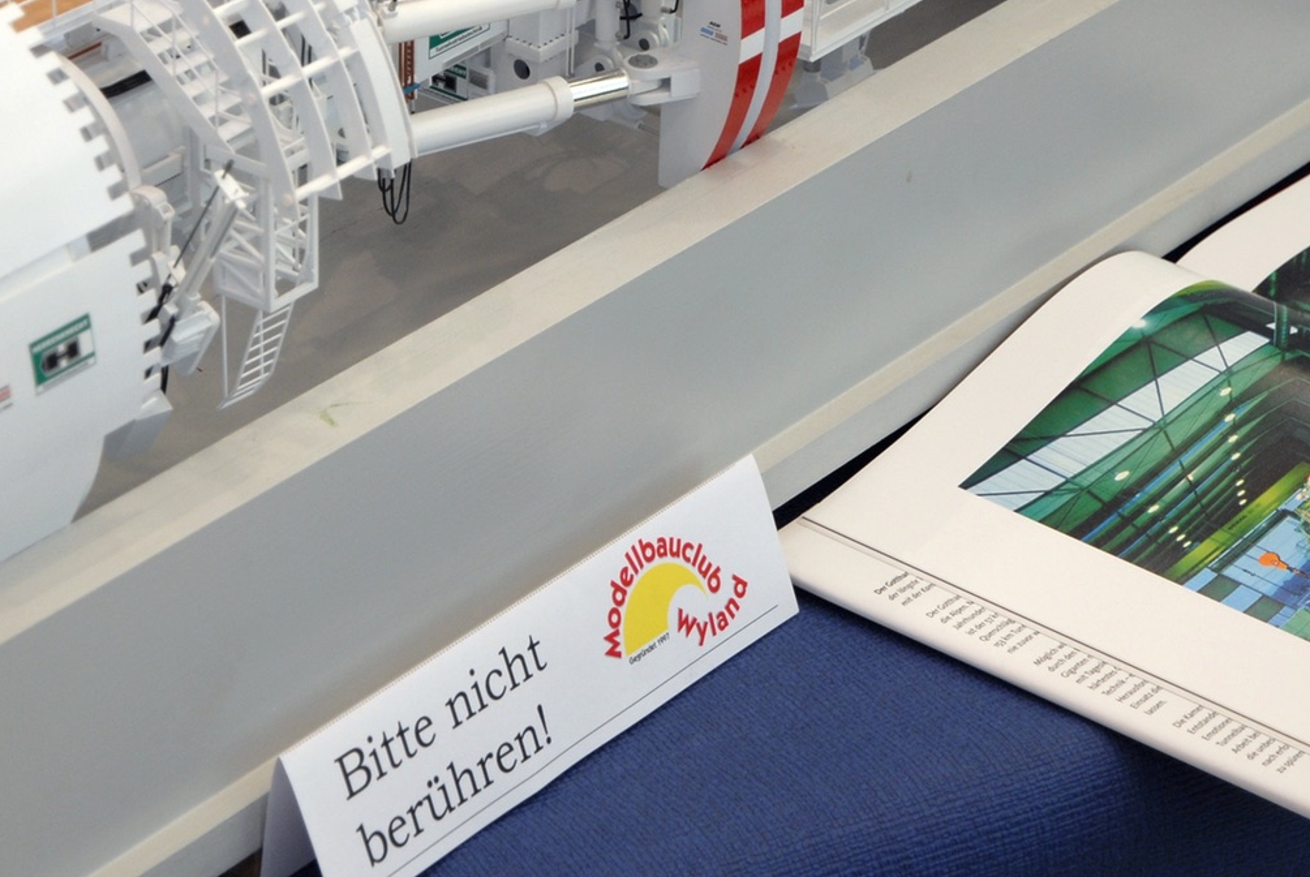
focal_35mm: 121
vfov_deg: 11.3
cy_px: 171
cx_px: 347
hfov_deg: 16.8
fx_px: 4405
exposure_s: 1/30
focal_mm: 45
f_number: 4.8
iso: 200
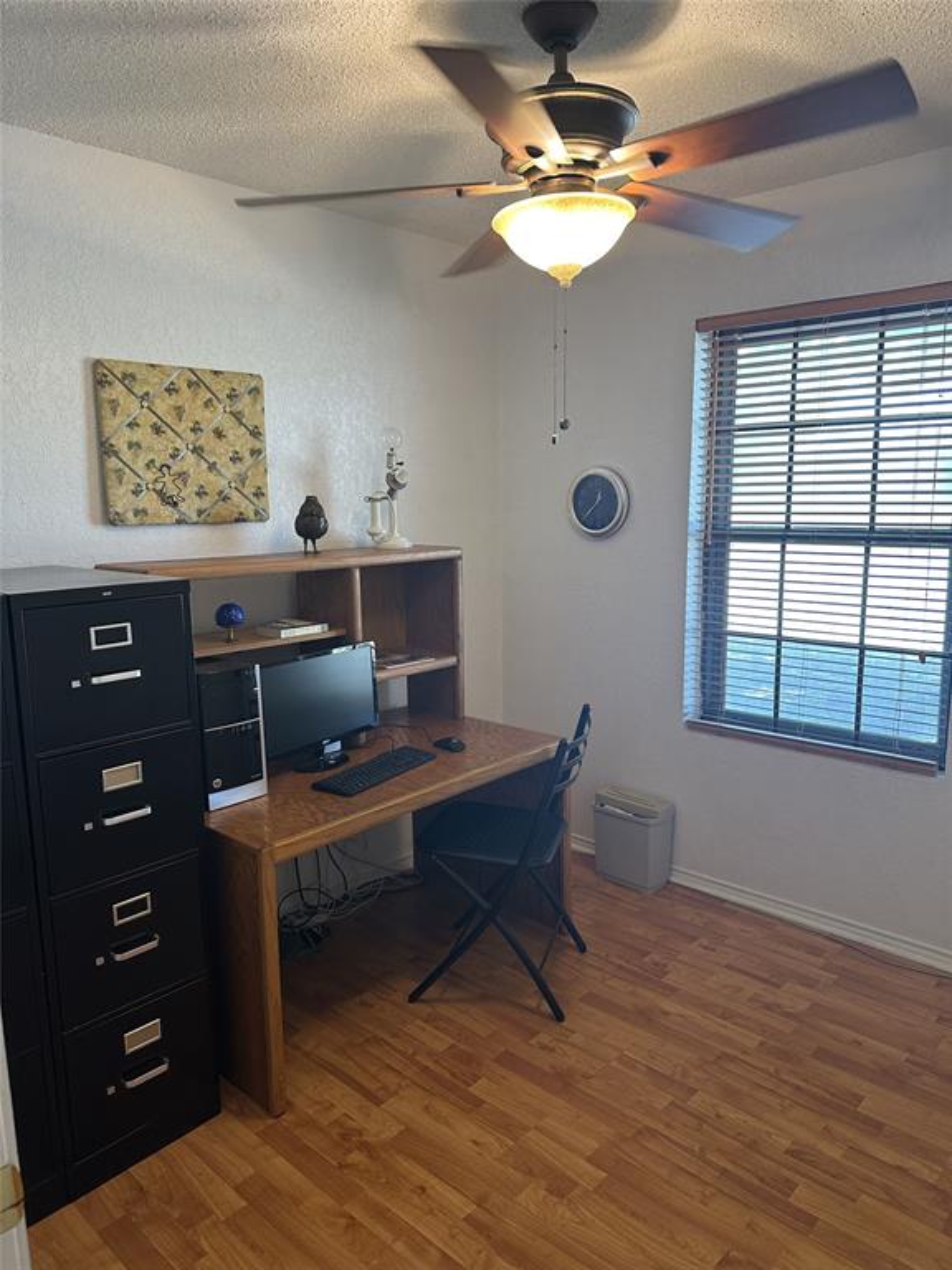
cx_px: 476
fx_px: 880
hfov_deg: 56.8
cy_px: 635
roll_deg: +0.8
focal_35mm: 24
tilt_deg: -9.1
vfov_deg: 71.6
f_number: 1.78
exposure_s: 1/60
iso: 160
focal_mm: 6.86
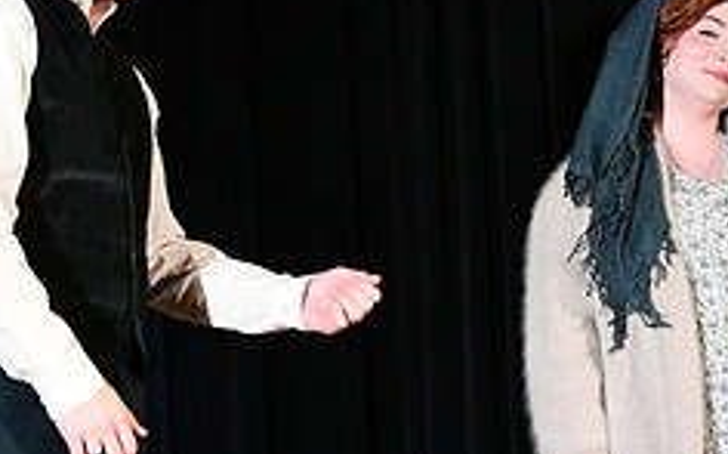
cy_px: 357
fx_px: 2834
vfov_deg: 9.1
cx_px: 540
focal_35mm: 143
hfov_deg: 14.6
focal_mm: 38
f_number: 5.6
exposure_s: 1/250
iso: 10000
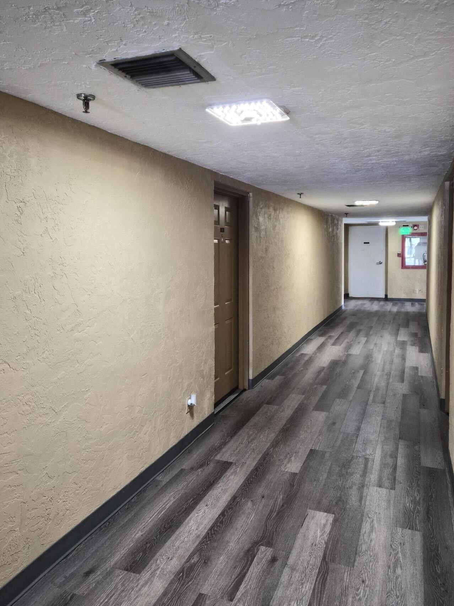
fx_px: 472
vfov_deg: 65.1
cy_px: 269
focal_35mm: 27
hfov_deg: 51.3
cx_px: 232
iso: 800
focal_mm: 5.4
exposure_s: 1/120
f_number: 1.8
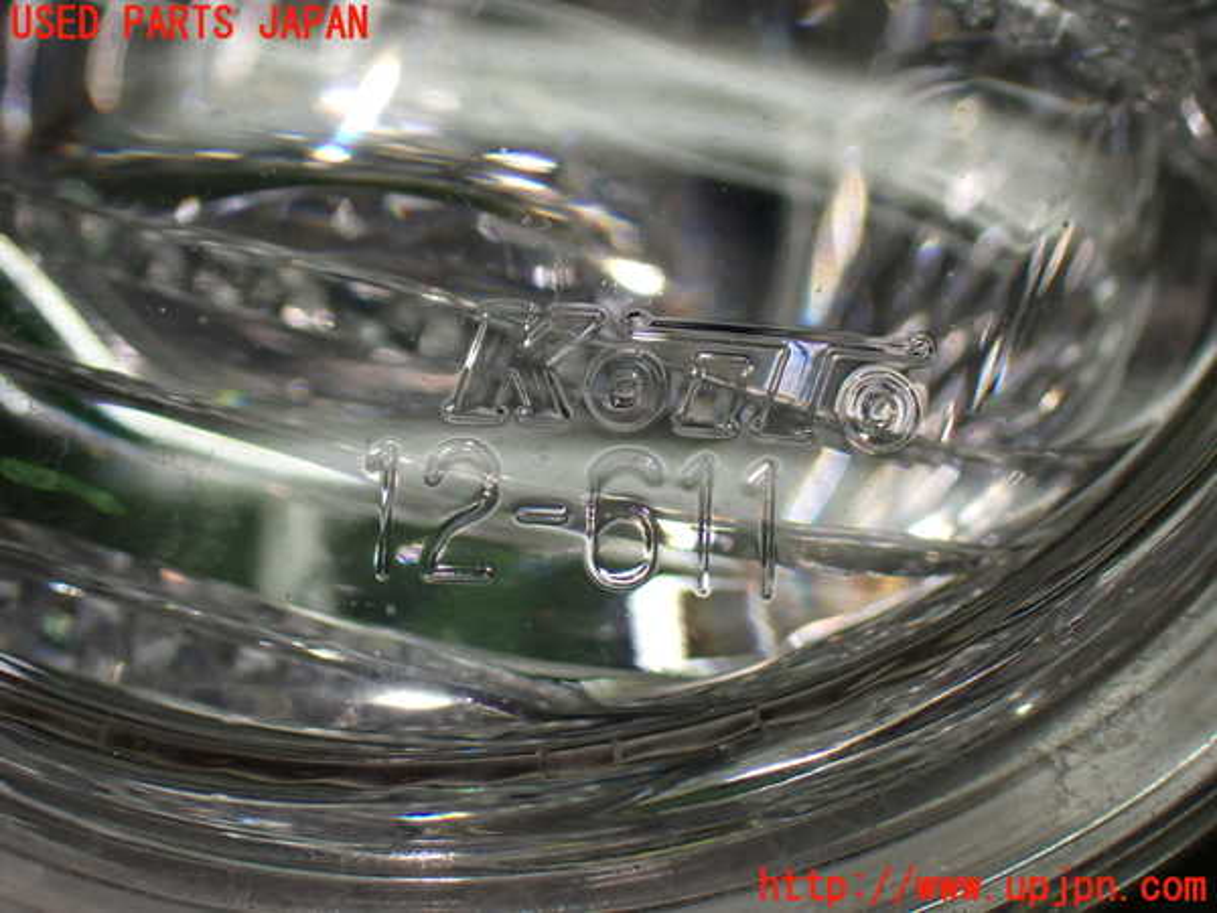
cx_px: 608
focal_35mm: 82
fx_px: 2883
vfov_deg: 18.0
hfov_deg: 23.8
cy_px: 456
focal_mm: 14.62
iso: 500
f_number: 4.3
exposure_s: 1/320
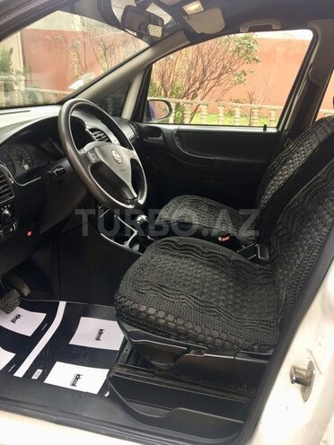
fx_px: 373
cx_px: 167
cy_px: 222
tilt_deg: -21.8
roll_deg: -2.8
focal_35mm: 29
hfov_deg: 48.2
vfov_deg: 61.7
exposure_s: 1/100
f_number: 2.2
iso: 40
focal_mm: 4.15
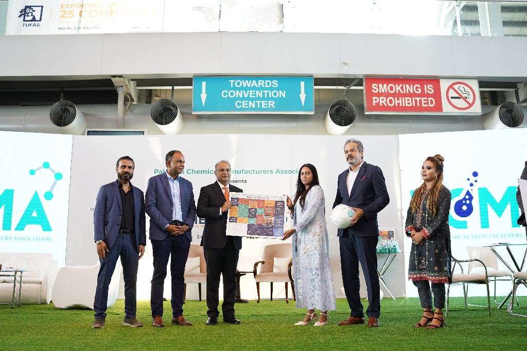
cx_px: 264
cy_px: 176
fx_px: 512
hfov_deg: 54.4
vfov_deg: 37.8
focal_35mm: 35
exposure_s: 1/160
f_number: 2.5
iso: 1600
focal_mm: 35
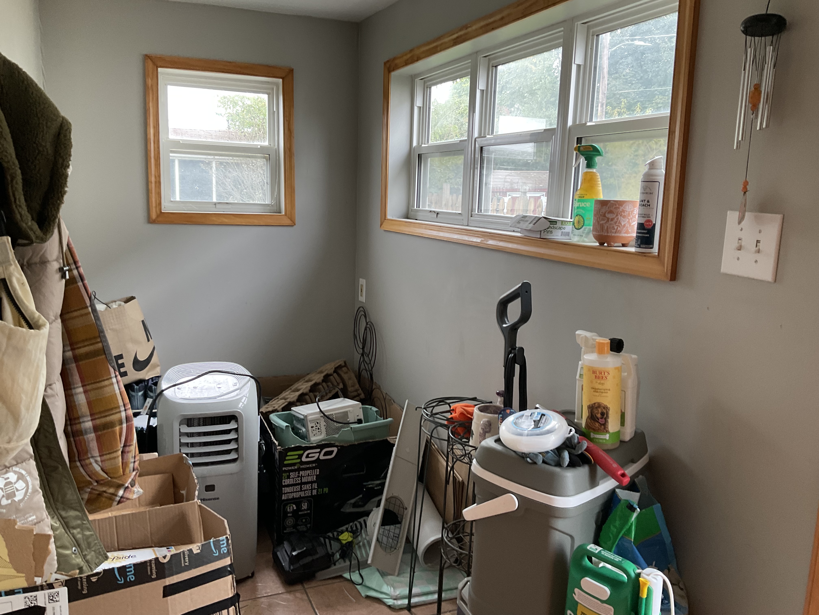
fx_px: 686
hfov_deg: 61.7
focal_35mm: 29
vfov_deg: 48.2
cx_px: 410
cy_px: 308
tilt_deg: -10.1
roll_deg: -0.7
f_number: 1.8
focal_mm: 3
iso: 50
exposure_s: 1/60
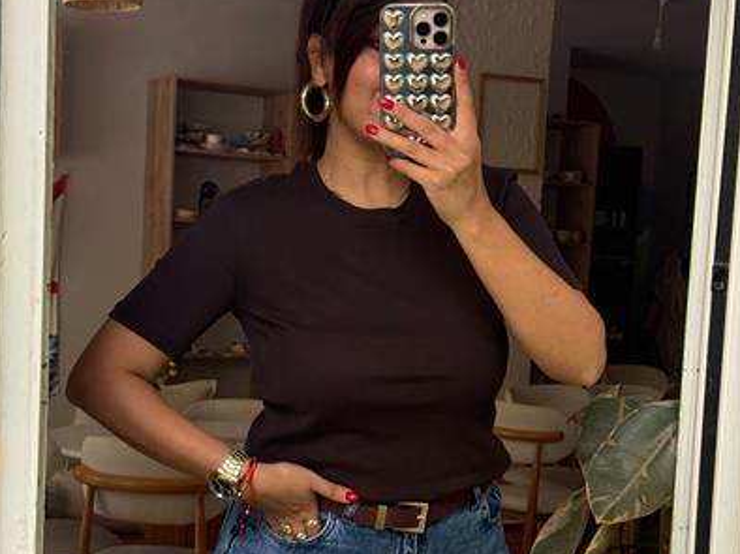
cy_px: 386
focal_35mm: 65
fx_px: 1389
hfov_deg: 29.8
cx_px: 370
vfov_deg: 22.4
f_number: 1.78
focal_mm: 6.76
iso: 125
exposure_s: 1/242
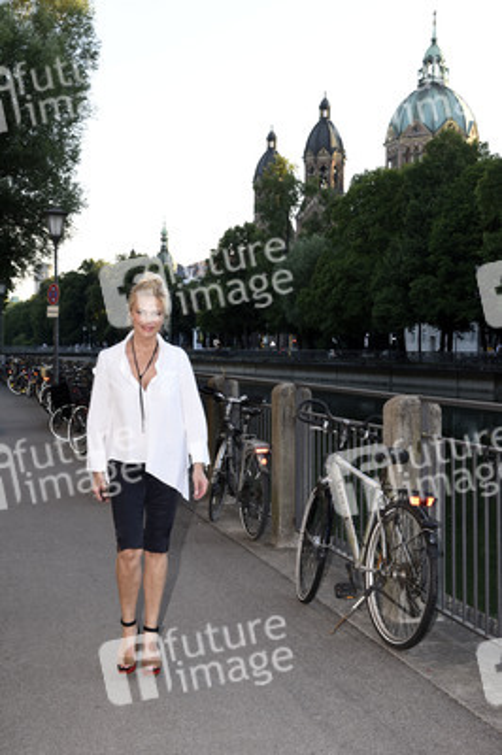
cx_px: 251
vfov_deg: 38.2
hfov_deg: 25.9
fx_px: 1089
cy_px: 378
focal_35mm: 52
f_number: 8
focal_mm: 52
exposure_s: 1/160
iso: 800
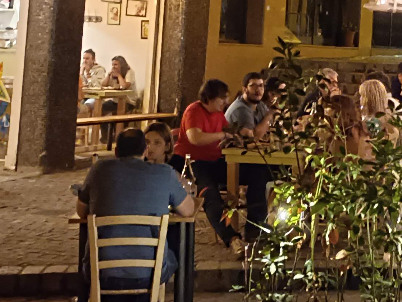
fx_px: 1196
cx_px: 461
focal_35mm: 103
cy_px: -22
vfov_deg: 14.1
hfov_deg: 18.2
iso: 4581
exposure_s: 1/20
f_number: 1.79
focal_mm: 4.74
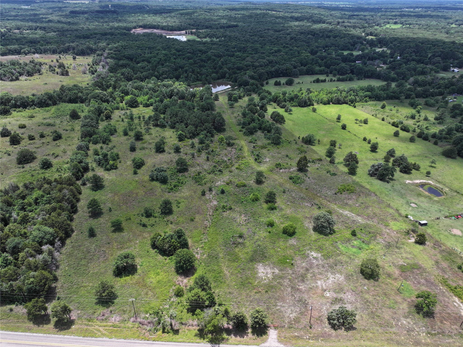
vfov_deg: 56.8
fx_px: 321
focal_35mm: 24
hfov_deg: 71.6
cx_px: 232
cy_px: 174
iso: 100
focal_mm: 12.29
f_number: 2.8
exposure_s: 1/1250
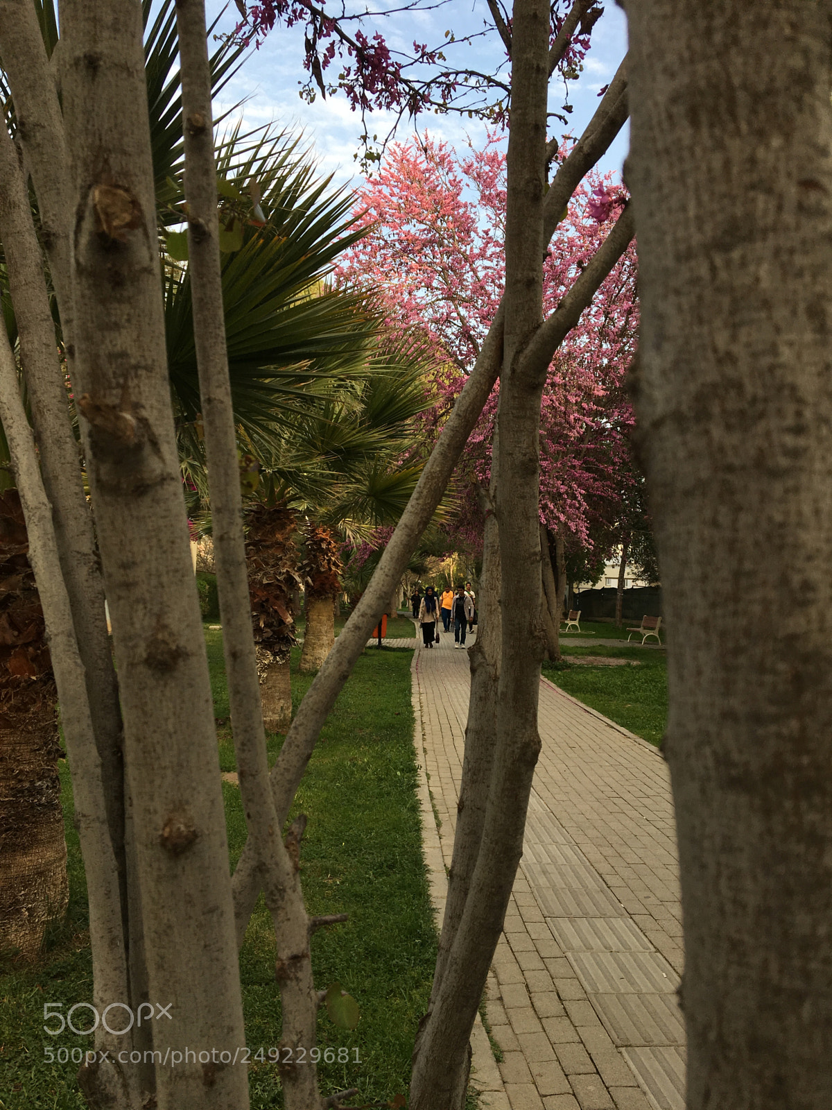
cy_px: 555
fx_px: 929
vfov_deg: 61.7
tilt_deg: +2.6
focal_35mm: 29
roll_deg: -1.3
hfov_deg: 48.2
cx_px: 416
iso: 25
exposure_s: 1/396
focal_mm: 4.15
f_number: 2.2
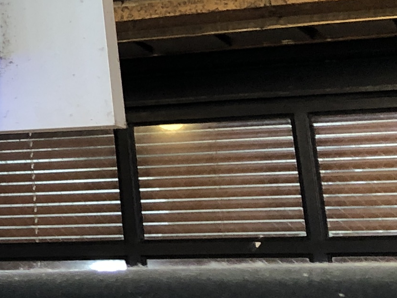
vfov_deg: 10.6
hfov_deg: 12.5
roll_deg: -0.3
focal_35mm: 135
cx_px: -447
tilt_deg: +16.9
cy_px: -134
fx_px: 1548
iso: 40
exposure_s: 1/24
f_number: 1.8
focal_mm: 3.99
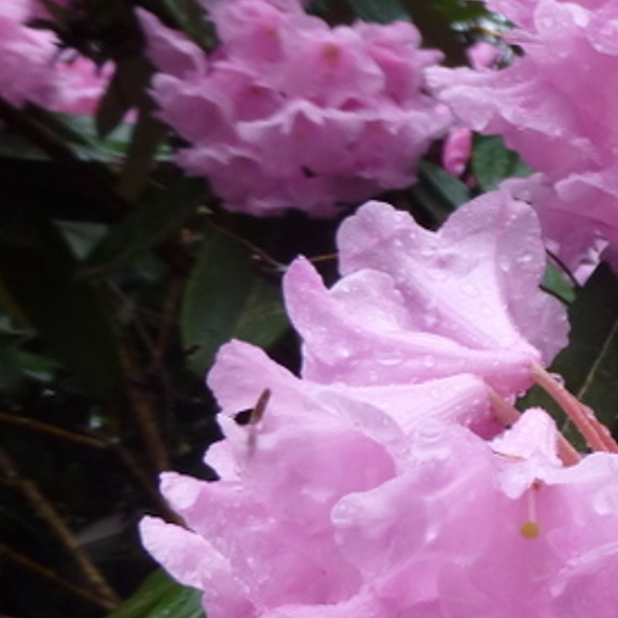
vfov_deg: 21.7
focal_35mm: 79
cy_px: 492
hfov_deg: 18.7
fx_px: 1596
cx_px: 987
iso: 100
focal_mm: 4.3
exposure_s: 1/100
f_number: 3.3
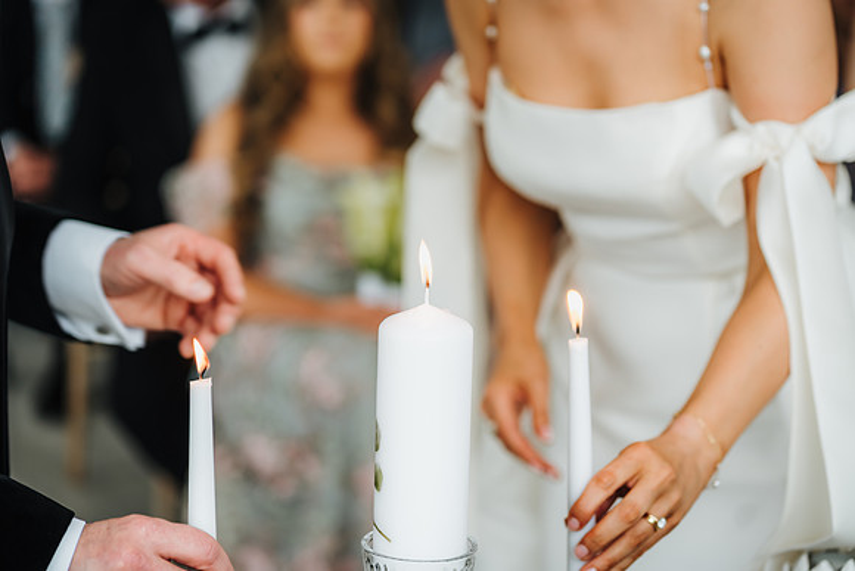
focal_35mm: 85
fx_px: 2019
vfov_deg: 16.1
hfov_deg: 23.9
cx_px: 428
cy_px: 286
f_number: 2.8
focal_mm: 85
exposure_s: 1/200
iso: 320
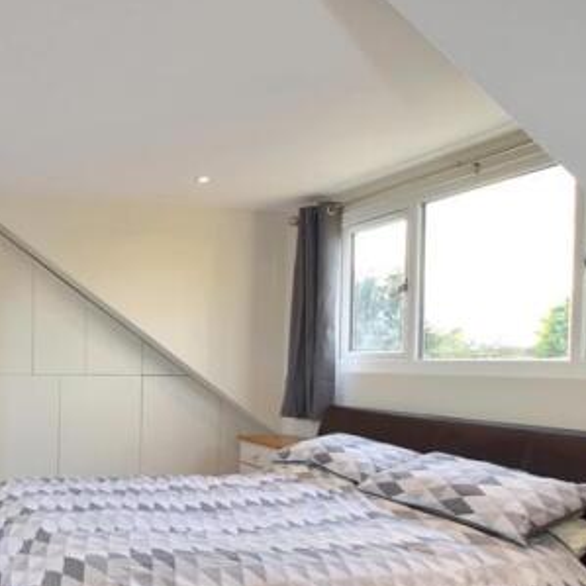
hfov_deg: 45.7
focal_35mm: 28
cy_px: 385
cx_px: -31
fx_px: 536
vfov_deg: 56.2
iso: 400
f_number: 11
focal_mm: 10
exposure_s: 1/40
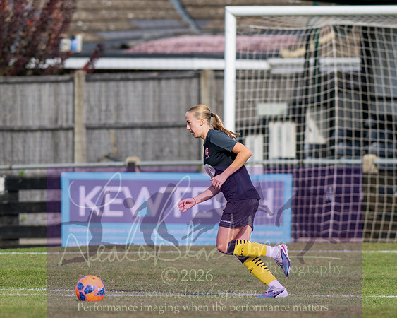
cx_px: 198
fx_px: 6963
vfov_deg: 2.6
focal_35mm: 593
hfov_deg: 3.3
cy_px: 154
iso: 125
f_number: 2.8
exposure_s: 1/2000
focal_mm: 300
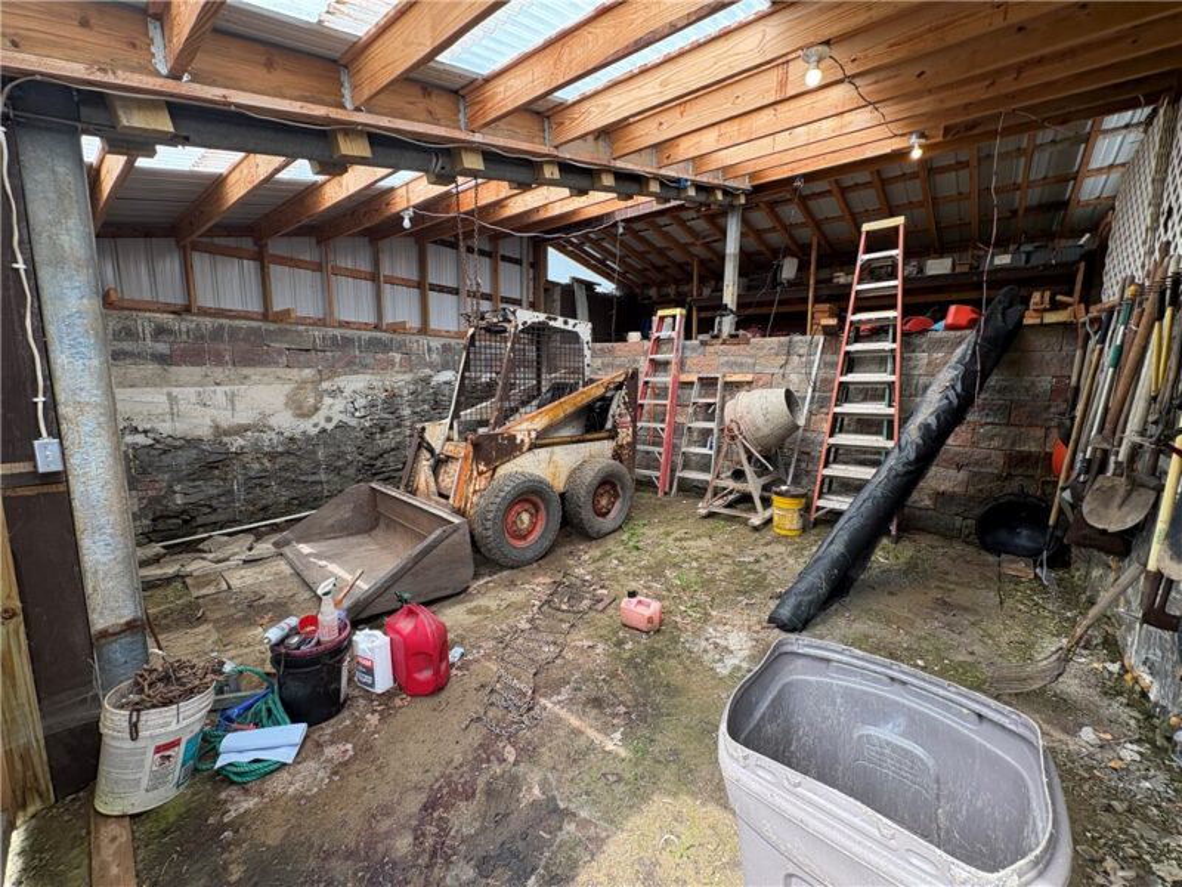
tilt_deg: -8.9
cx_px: 591
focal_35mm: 14
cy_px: 444
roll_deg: -0.3
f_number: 2.2
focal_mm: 2.22
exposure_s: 1/106
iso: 50
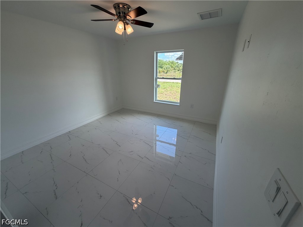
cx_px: 152
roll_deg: +0.6
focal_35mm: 14
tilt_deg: -19.8
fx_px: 123
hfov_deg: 102.1
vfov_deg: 85.7
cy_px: 114
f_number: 2.2
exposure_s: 1/120
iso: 80
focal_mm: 2.22
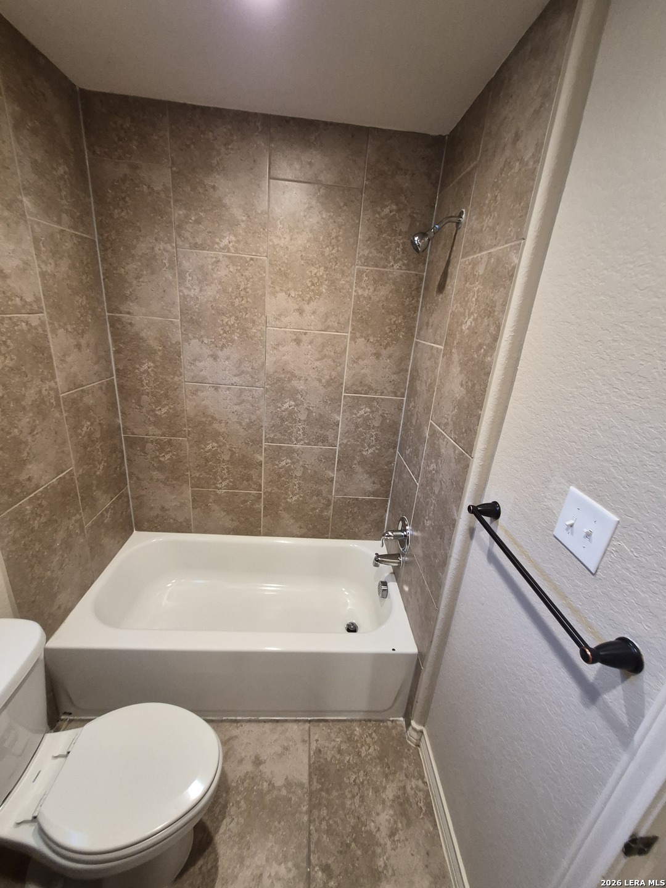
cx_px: 333
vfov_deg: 106.2
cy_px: 444
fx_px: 333
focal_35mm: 13
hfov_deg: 89.9
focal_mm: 1.74
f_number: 2.2
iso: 320
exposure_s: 1/60
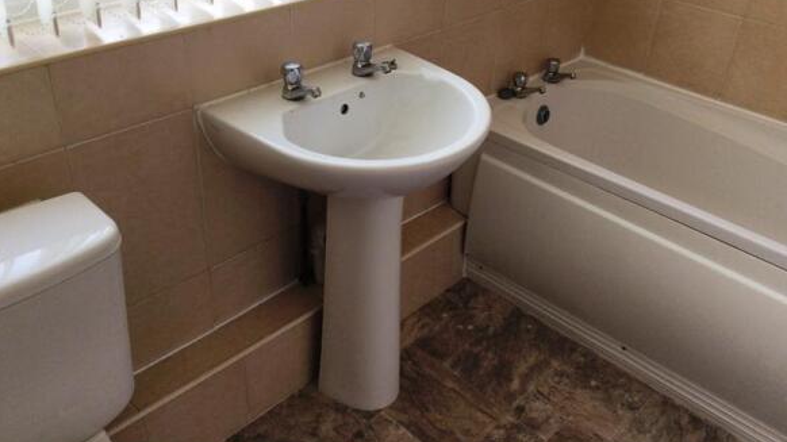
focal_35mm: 35
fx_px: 730
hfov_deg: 56.6
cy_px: 168
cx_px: 393
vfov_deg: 33.5
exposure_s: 1/103
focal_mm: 3.3
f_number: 2.4
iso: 32
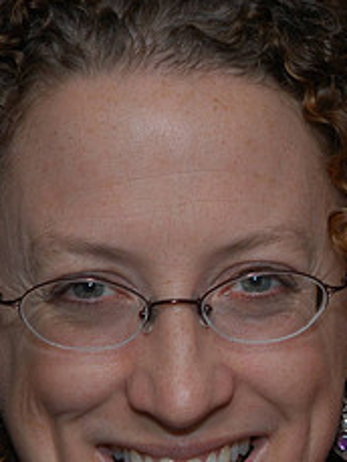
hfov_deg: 5.0
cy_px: 319
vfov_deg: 6.6
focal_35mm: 299
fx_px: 3993
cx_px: 430
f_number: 5.6
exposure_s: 1/60
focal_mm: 82
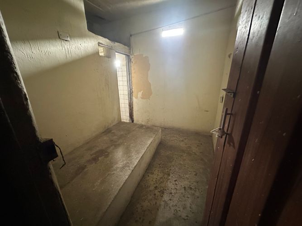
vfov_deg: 85.7
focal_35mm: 14
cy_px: 113
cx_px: 151
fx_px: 122
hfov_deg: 102.1
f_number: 2.2
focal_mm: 2.22
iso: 1250
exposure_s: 1/60
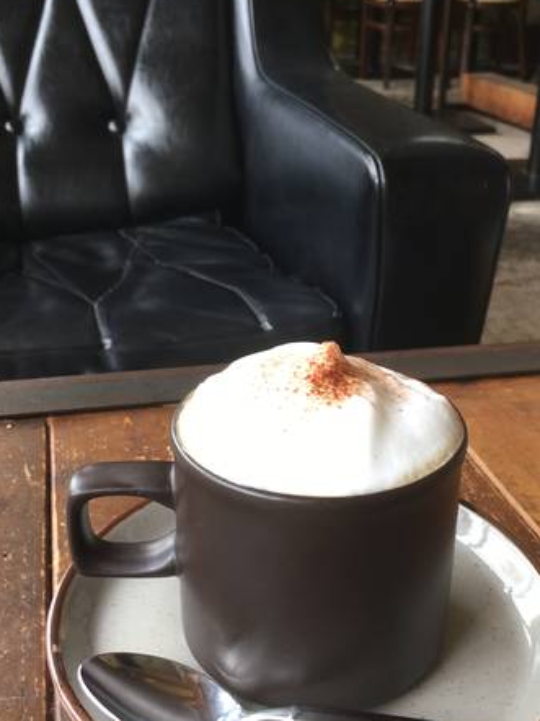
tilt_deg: -22.9
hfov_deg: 34.3
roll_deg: -3.2
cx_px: 307
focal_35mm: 42
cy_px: 344
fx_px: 874
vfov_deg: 44.8
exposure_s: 1/40
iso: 25
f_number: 2.2
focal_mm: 4.15
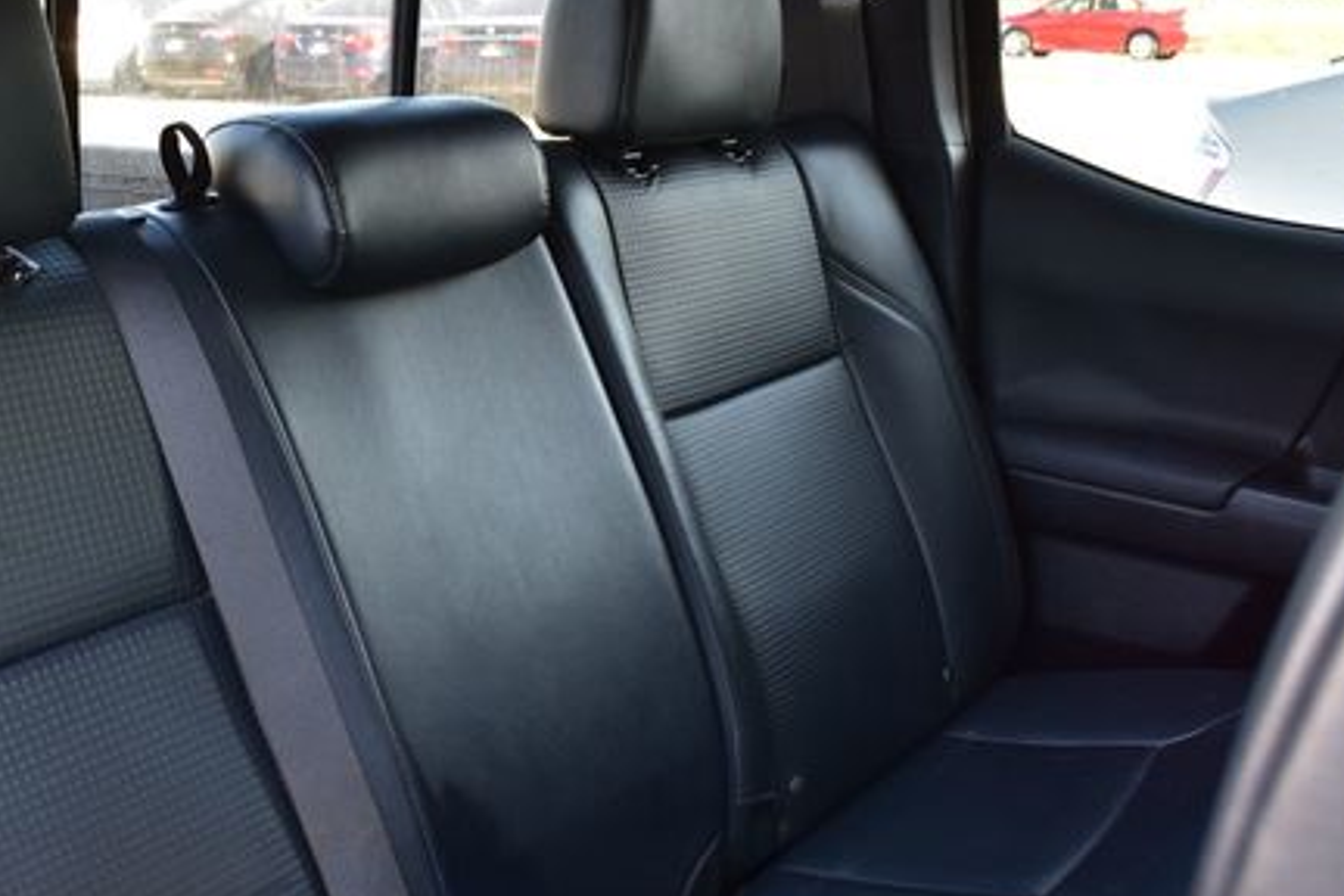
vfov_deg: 33.4
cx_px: 544
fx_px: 1493
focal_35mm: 40
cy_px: 498
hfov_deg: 48.2
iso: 400
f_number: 7.1
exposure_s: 1/25
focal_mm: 18
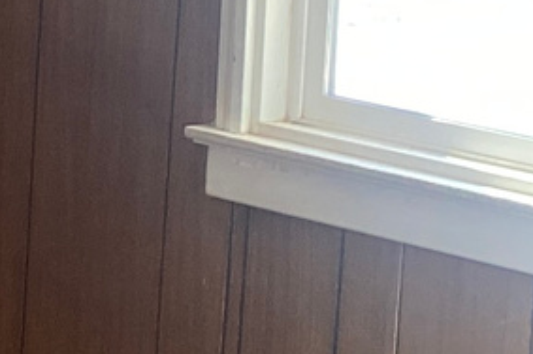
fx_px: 2899
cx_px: -699
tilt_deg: -3.2
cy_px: -218
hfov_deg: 9.5
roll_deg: -1.8
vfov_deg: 6.9
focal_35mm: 196
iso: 125
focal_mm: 4.25
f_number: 1.8
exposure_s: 1/103
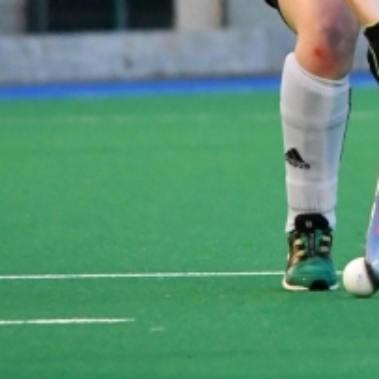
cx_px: 635
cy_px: -113
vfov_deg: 1.3
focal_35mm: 1338
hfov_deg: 1.3
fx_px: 16574
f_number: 5
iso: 6400
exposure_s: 1/800
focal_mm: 200
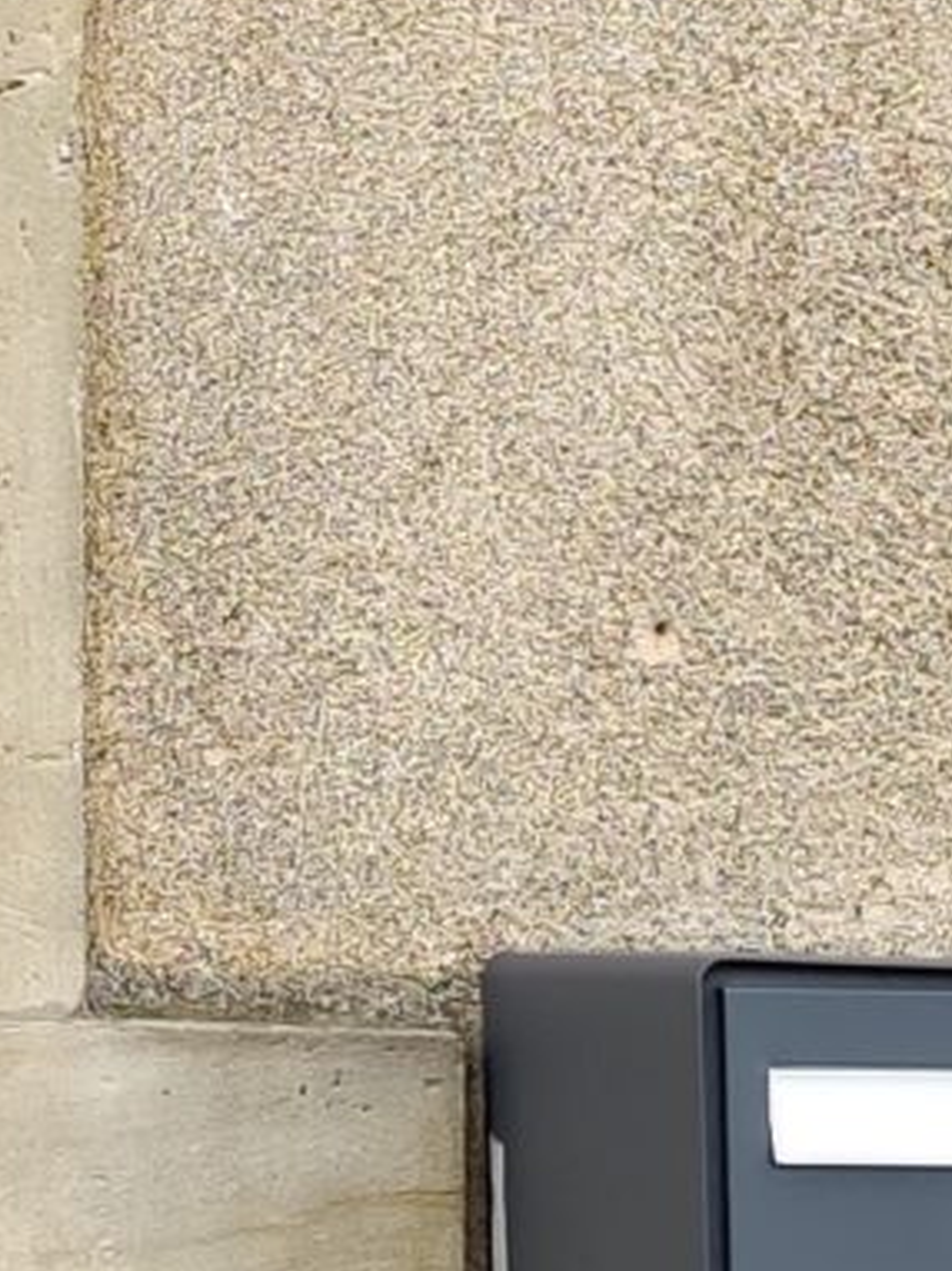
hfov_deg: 7.9
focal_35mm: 181
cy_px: -210
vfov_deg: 10.8
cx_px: -779
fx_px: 6645
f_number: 1.65
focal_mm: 4.75
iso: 100
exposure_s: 1/281
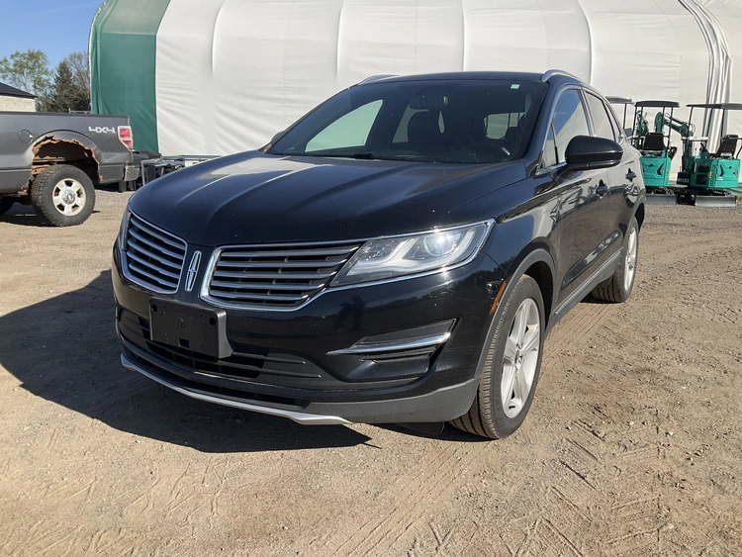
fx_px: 622
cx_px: 371
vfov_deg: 48.3
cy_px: 278
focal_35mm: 29
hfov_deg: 61.6
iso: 25
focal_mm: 3
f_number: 1.8
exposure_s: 1/1577
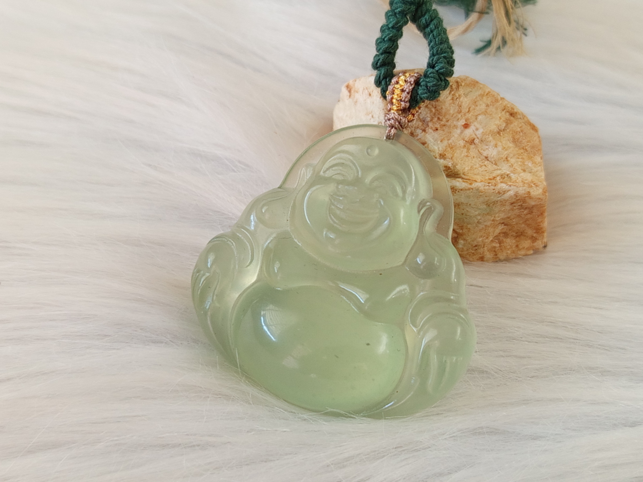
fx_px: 892
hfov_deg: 39.7
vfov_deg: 30.3
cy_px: 241
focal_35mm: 48
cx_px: 322
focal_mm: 5.24
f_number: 1.7
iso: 646
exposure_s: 1/33.3
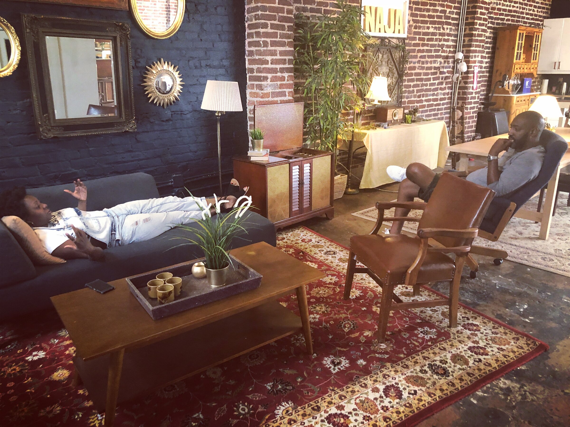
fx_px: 461
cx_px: 285
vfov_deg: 49.7
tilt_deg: -15.5
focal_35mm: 28
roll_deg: +0.9
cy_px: 214
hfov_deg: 63.4
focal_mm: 3.99
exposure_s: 1/7
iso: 100
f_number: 1.8
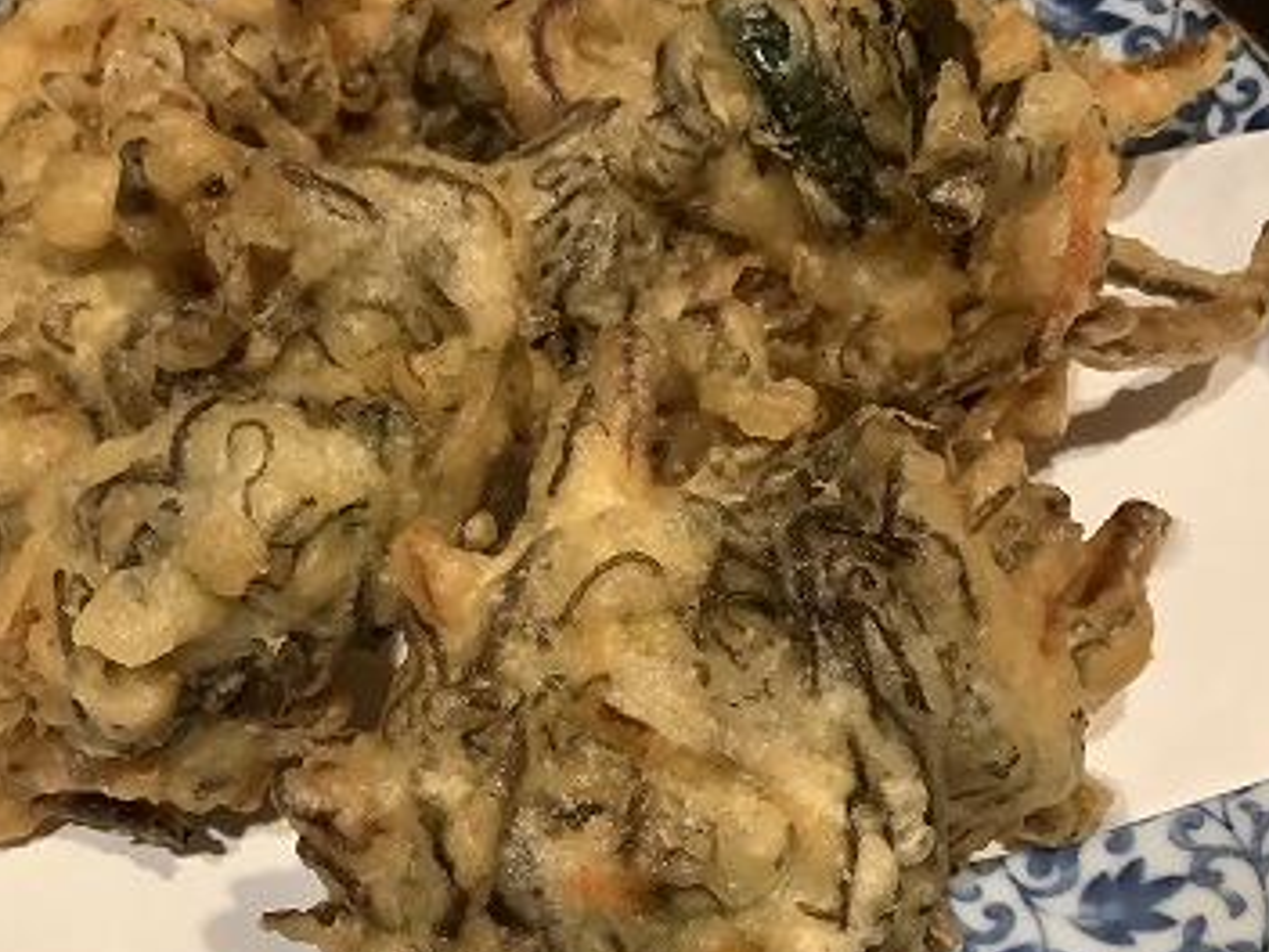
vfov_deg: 32.9
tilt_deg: -57.0
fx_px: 1613
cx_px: 483
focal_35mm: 44
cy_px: 471
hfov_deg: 42.6
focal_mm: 3.3
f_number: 2.4
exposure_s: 1/25
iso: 500
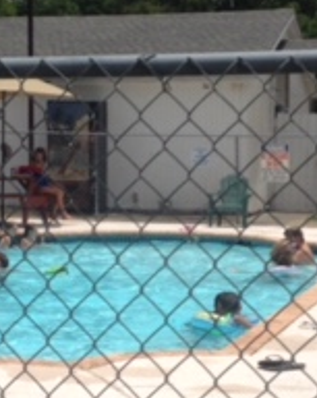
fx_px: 1340
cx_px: 110
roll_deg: -2.3
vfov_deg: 16.9
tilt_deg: -6.0
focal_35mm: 114
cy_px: 236
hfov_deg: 13.5
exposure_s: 1/3460
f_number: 2.4
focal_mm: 4.28
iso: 50
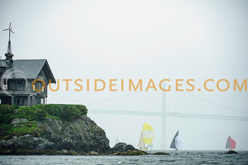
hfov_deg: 8.9
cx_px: 124
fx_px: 1588
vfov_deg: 5.9
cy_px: 85
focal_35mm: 231
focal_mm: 220
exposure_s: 1/1600
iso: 640
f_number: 5
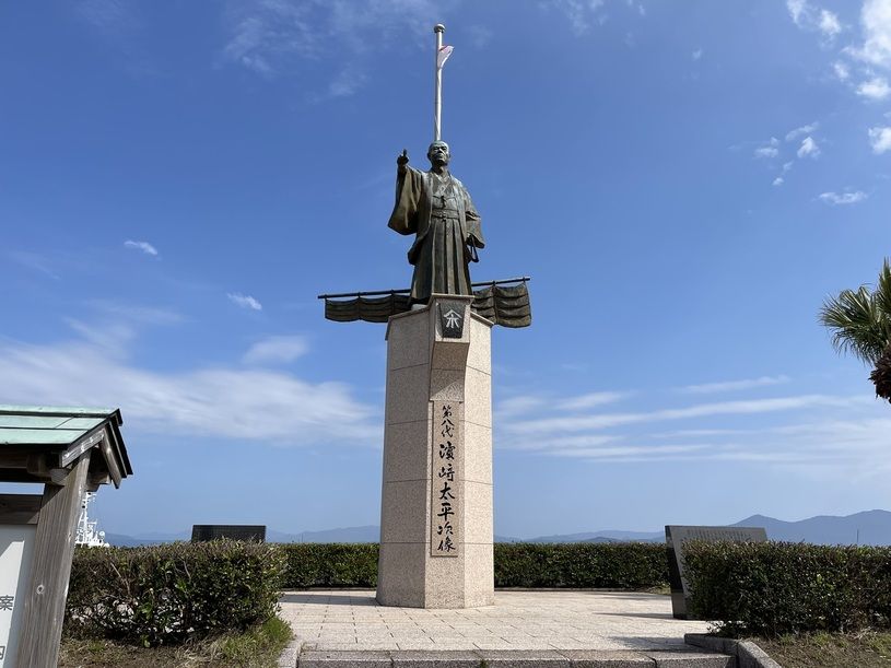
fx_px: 669
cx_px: 446
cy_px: 334
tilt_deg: +17.1
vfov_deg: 53.1
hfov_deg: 67.3
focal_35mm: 26
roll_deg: -0.8
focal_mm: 5.1
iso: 50
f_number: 1.6
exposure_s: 1/7937
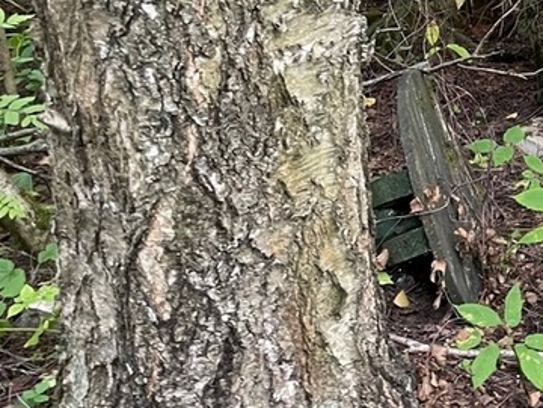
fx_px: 1161
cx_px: 768
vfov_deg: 19.3
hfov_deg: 22.5
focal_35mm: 74
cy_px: -2
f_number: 1.6
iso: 125
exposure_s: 1/72
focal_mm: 4.2
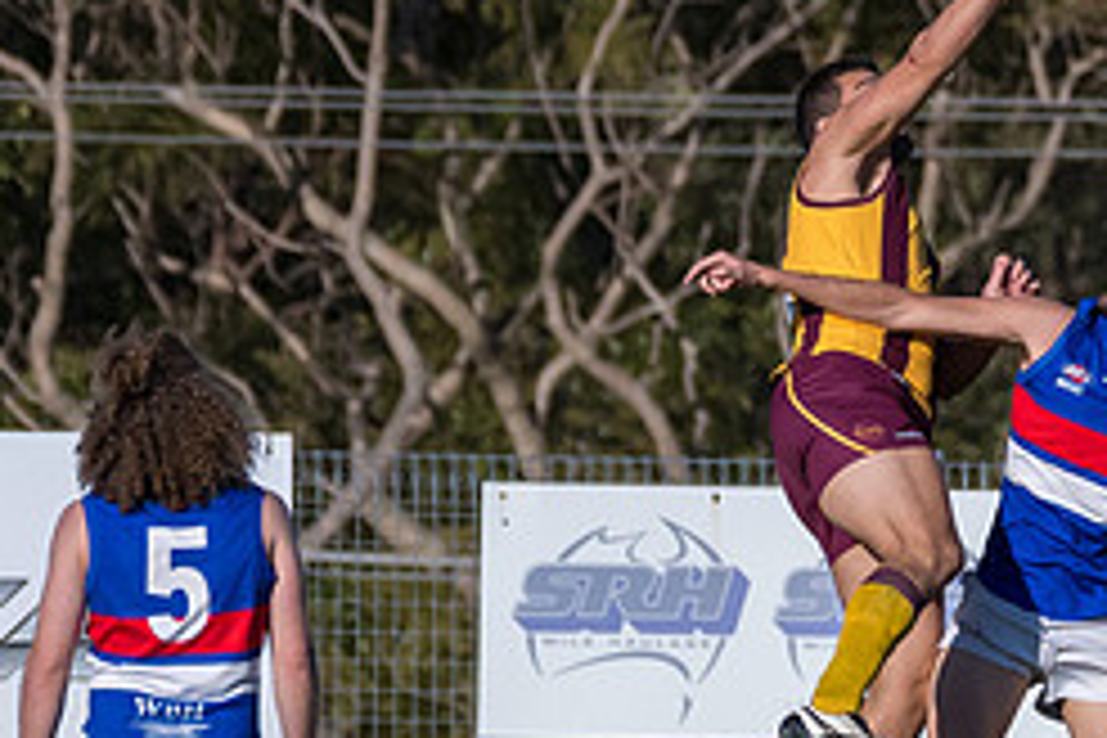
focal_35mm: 1827
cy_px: 634
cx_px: 1186
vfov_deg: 0.8
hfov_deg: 1.1
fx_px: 56176
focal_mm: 380
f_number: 8
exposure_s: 1/6400
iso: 800
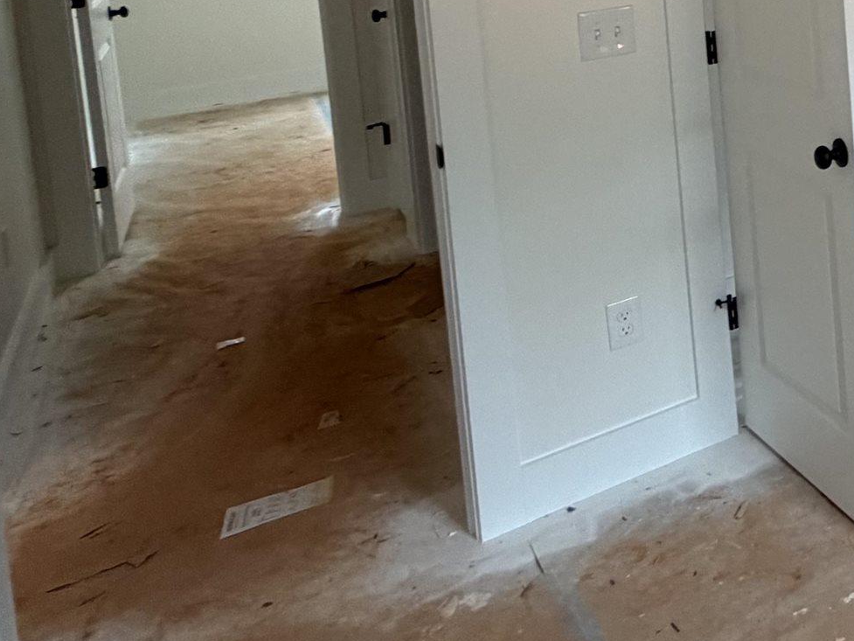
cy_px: -110
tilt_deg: -4.1
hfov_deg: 29.2
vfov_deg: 28.9
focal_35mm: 44
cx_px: 1239
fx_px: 1086
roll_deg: +2.6
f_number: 2.2
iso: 320
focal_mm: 2.22
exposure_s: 1/121
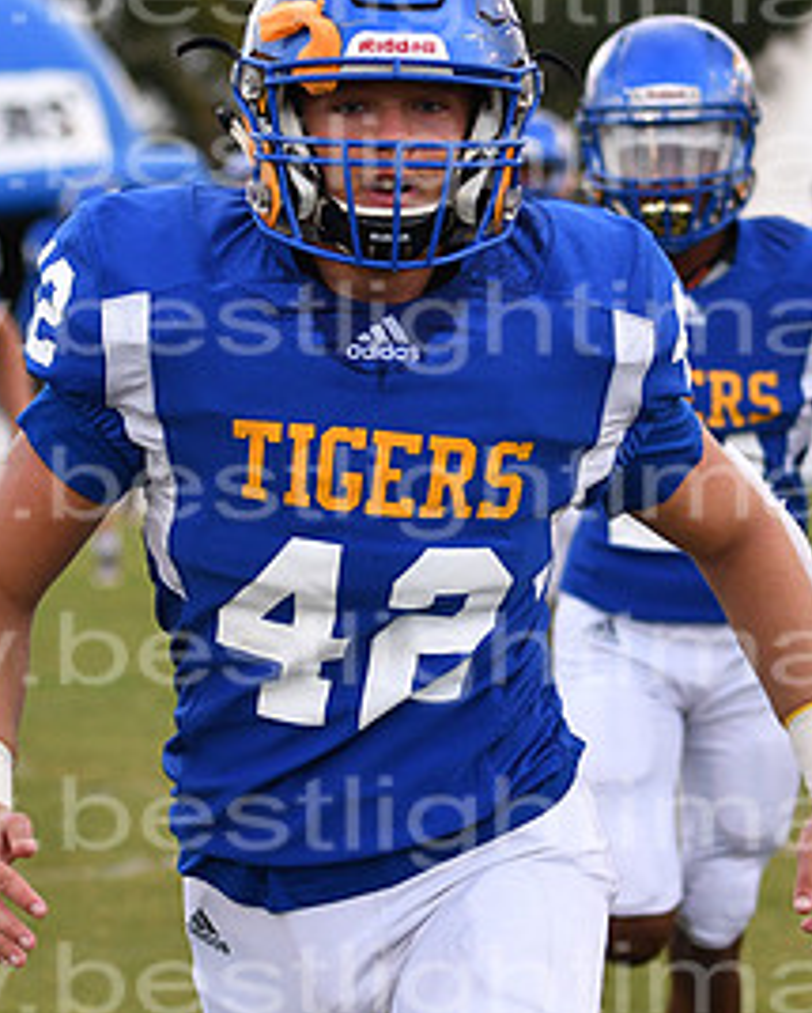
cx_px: 551
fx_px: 6388
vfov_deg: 9.1
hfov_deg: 7.3
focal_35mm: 213
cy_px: 410
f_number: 3.2
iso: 800
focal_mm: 70
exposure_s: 1/1000
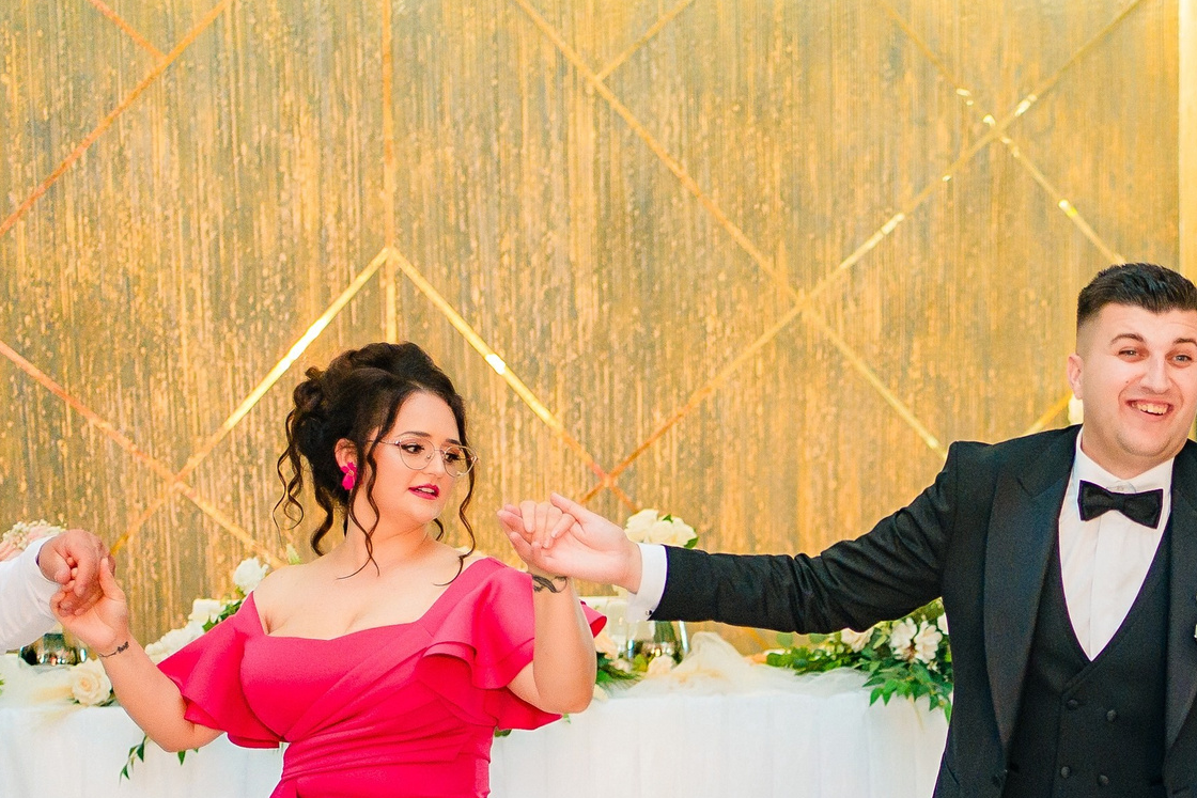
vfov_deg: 16.5
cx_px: 1131
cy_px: 893
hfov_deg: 24.5
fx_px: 2660
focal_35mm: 80
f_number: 1.8
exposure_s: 1/200
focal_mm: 35
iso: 1600
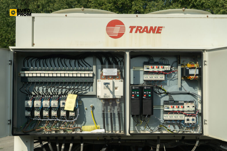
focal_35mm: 43
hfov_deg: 45.4
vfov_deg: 31.2
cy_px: 76
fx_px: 271
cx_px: 114
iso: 250
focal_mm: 43
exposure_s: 1/250
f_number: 11
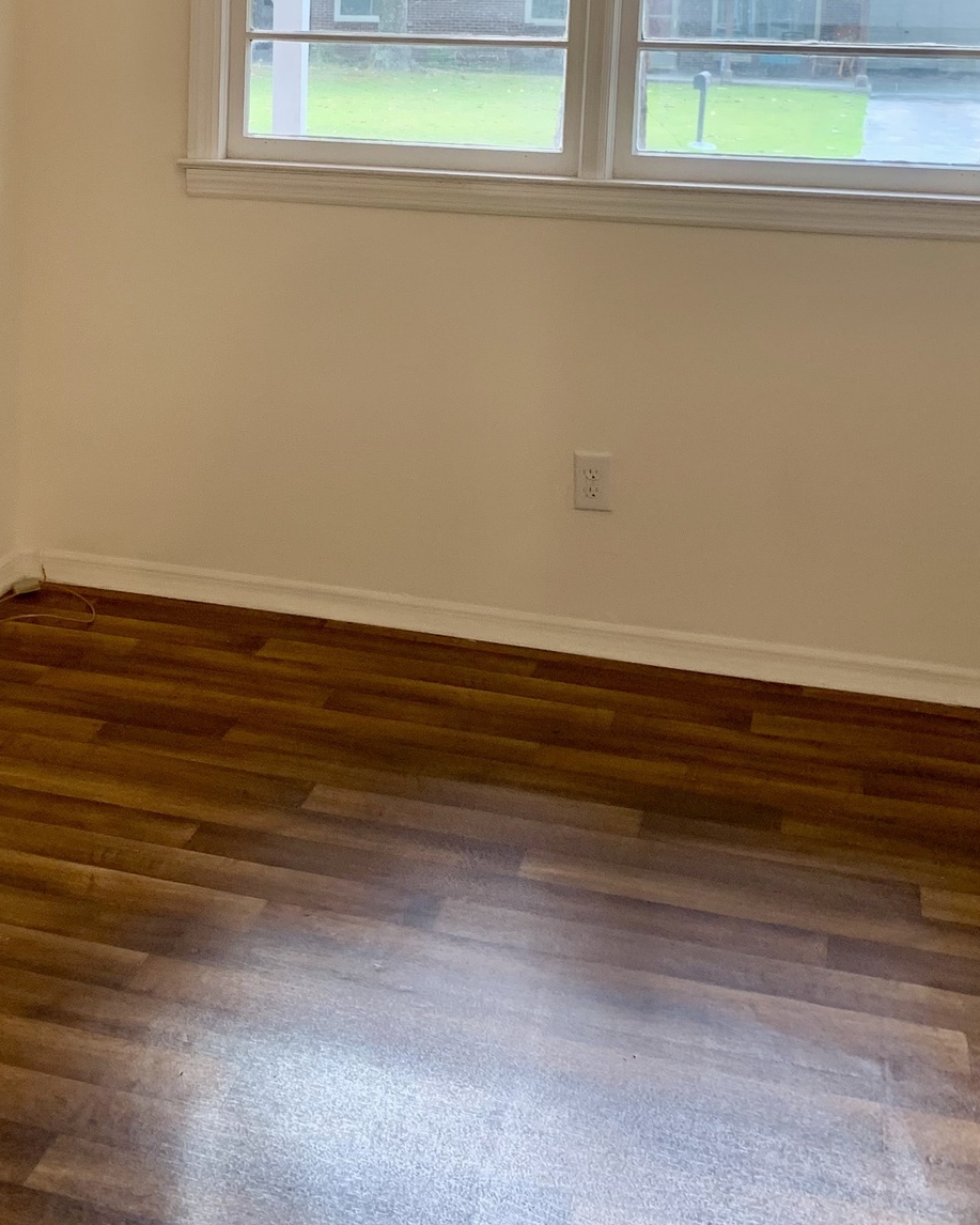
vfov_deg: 35.4
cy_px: 236
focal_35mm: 51
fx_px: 1849
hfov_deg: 29.1
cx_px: 209
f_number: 1.8
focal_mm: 4.25
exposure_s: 1/60
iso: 80
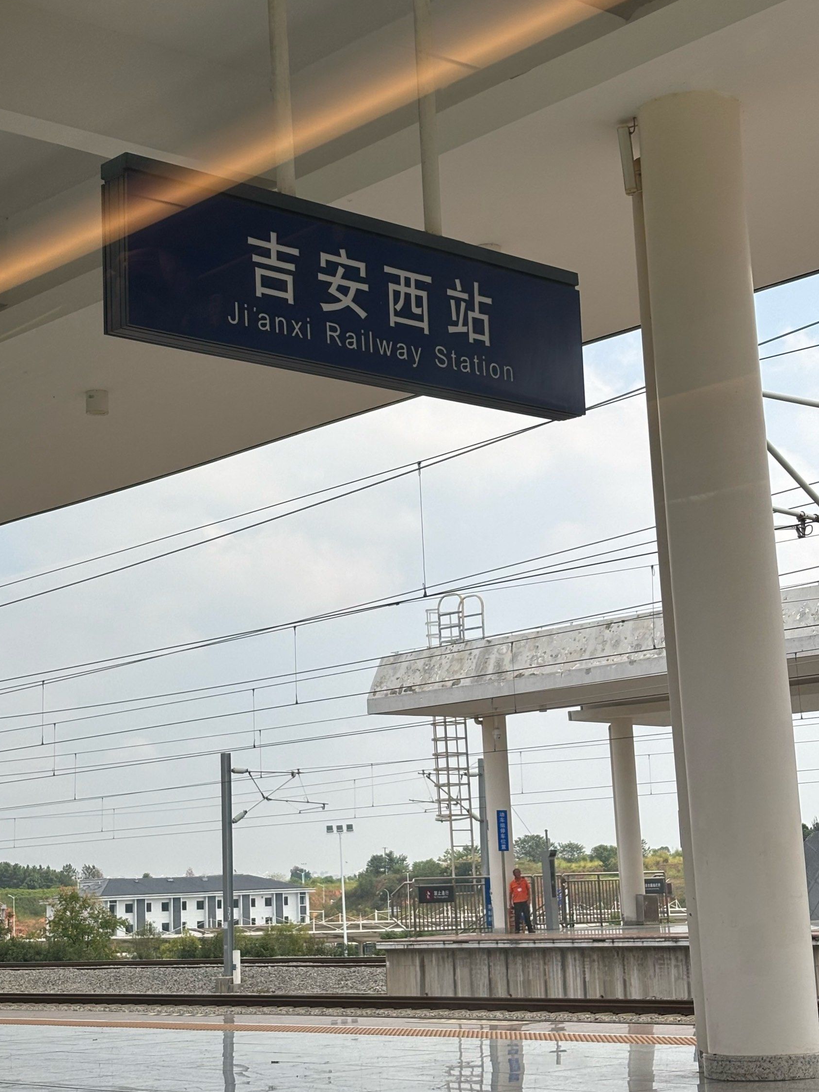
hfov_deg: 23.3
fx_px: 1987
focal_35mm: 63
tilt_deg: +12.4
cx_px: 384
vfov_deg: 30.7
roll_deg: +0.9
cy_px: 455
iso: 32
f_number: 1.6
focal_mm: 5.96
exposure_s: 1/634
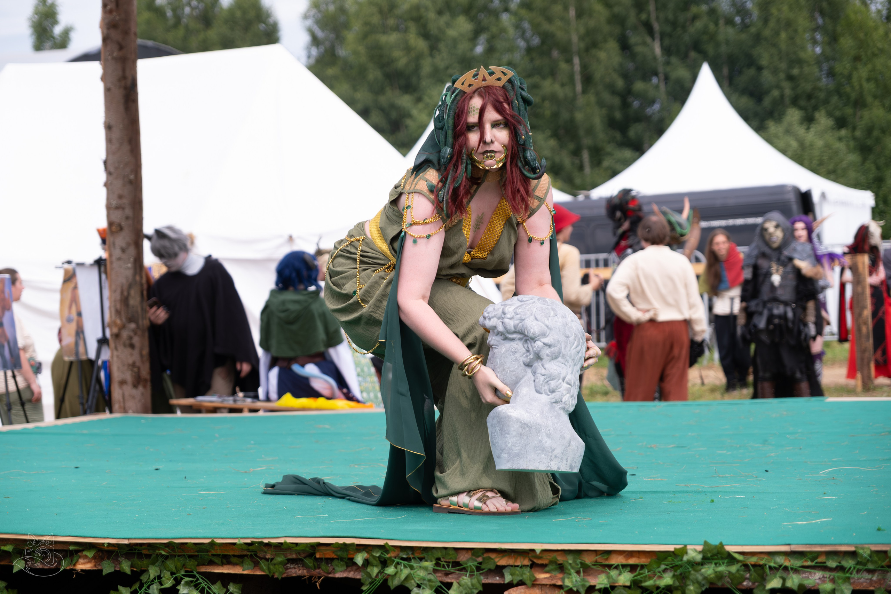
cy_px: 297
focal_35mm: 83
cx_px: 446
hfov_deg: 24.5
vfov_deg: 16.5
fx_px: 2054
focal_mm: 55
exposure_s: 1/1250
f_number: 2.8
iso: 160
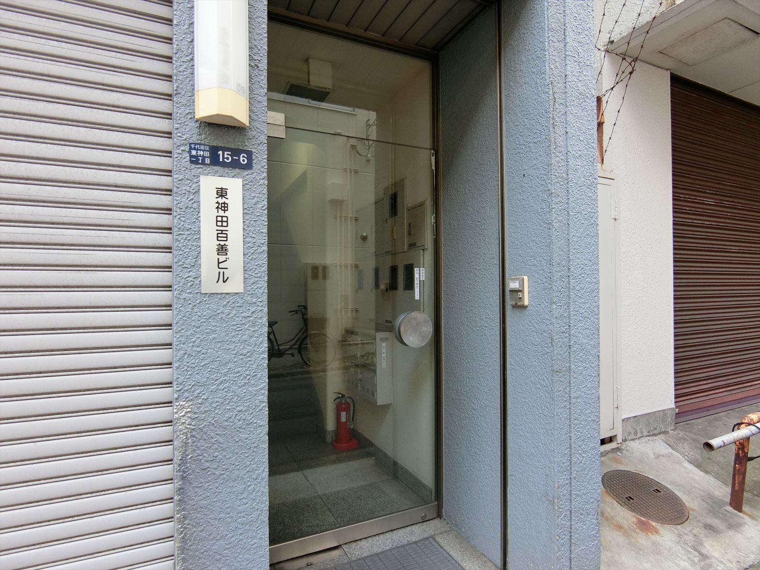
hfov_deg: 84.7
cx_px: 380
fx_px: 417
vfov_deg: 68.7
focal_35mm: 19
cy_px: 285
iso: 200
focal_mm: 4.06
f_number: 2.7
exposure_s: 1/125
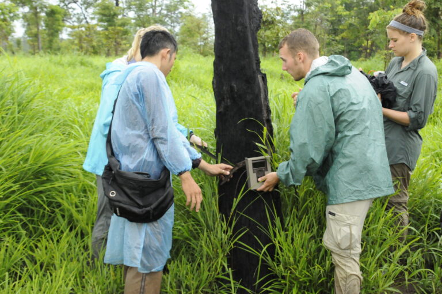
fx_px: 644
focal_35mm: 52
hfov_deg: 37.9
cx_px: 221
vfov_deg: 25.7
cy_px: 147
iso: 3200
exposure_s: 1/200
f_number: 7.1
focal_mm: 35
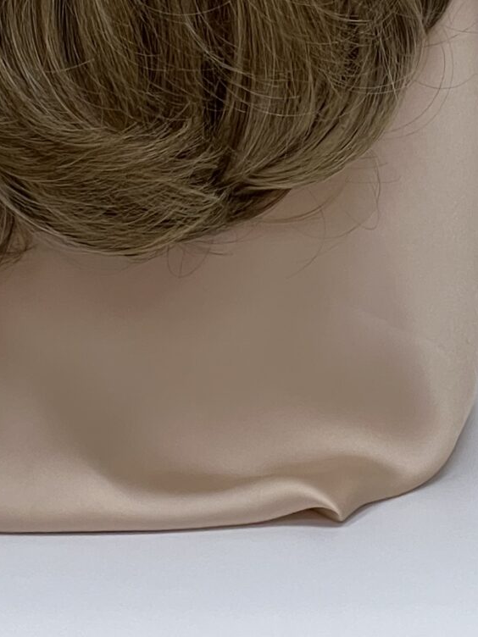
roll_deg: -0.3
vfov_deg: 7.4
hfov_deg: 5.7
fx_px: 4824
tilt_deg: -12.5
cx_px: 87
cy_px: -325
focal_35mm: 262
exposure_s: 1/100
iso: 160
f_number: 2.8
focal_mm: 9
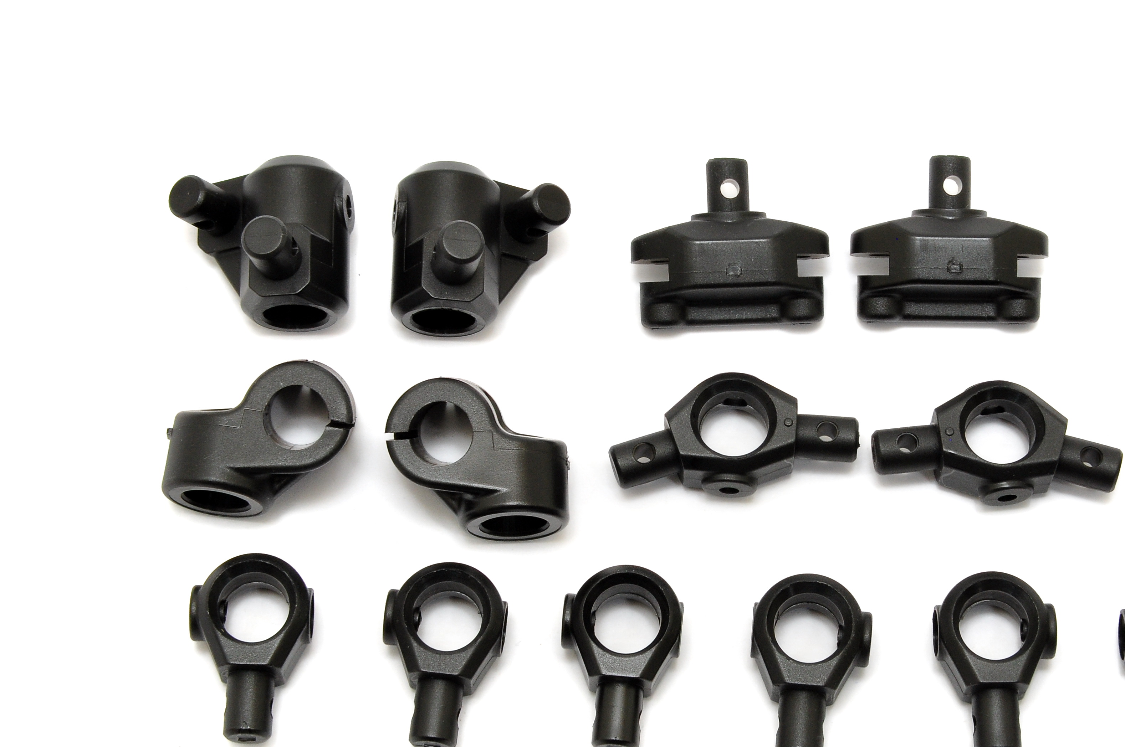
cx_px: 736
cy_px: 424
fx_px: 3309
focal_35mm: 106
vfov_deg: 12.9
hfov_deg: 19.2
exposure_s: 1/60
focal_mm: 52
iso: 400
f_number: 20
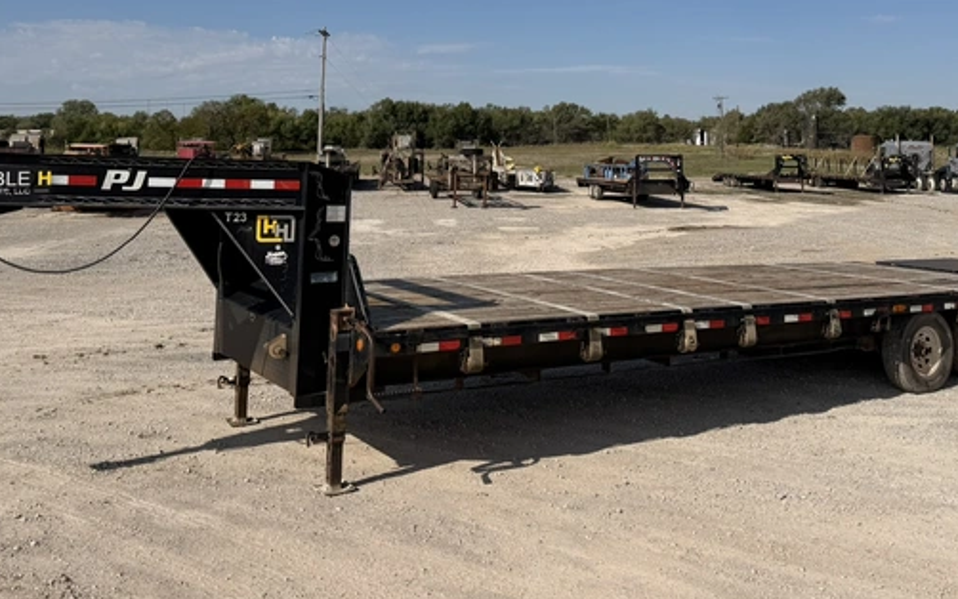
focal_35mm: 38
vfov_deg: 32.4
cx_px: 508
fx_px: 992
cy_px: 91
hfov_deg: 51.5
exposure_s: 1/9091
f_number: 1.78
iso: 80
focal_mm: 6.76
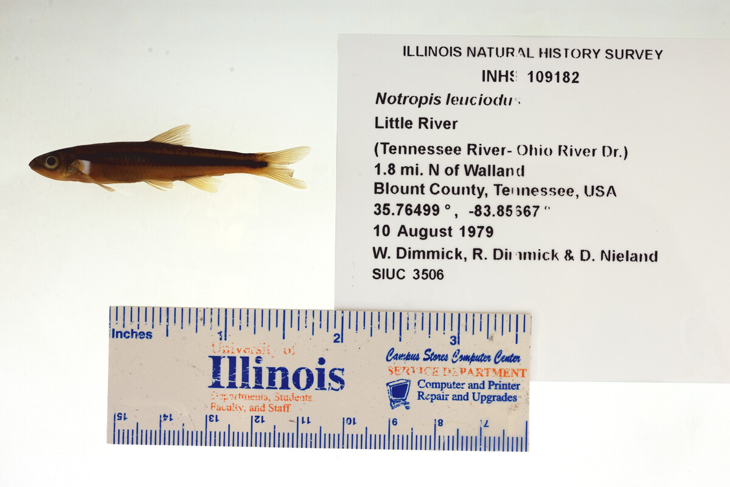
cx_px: 365
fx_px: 1217
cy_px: 244
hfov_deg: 33.4
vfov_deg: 22.6
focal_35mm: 60
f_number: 10
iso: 100
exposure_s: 1/200
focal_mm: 60
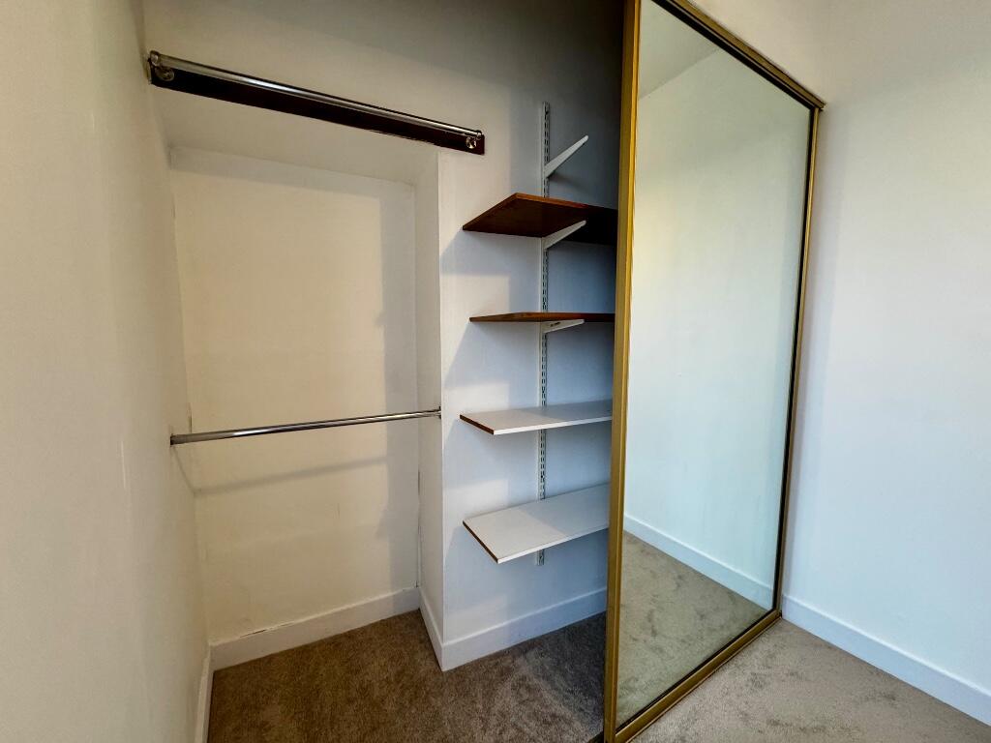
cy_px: 372
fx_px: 401
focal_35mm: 14
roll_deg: +0.1
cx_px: 496
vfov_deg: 85.7
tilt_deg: -5.0
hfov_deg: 102.1
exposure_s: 1/100
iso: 250
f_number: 2.2
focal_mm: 2.22
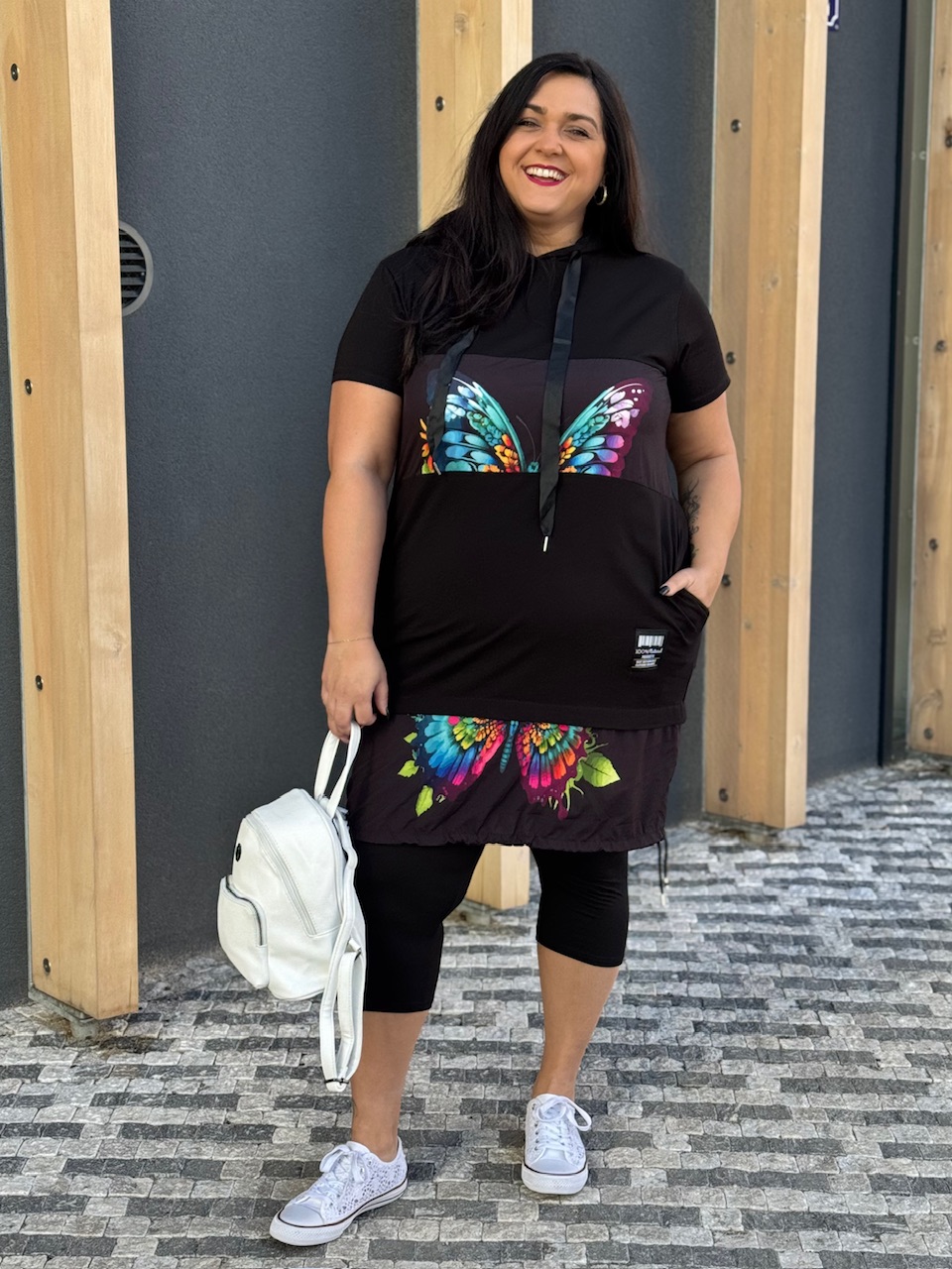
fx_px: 1760
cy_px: 634
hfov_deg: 30.3
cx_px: 476
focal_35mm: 48
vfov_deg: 39.7
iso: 64
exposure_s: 1/488
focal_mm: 6.76
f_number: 1.78
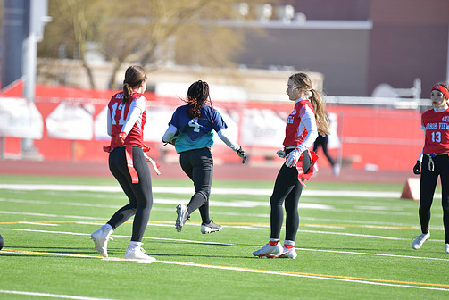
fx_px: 4318
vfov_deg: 4.0
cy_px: 148
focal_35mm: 346
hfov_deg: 6.0
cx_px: 204
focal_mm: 300
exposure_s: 1/4000
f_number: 2.8
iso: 400
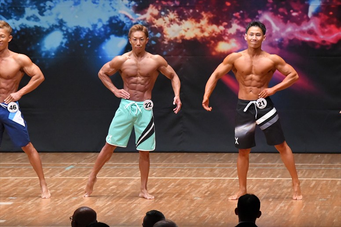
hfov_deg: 7.6
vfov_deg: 5.1
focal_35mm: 270
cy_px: 114
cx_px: 170
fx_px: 2556
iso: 8000
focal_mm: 180
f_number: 5.6
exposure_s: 1/400
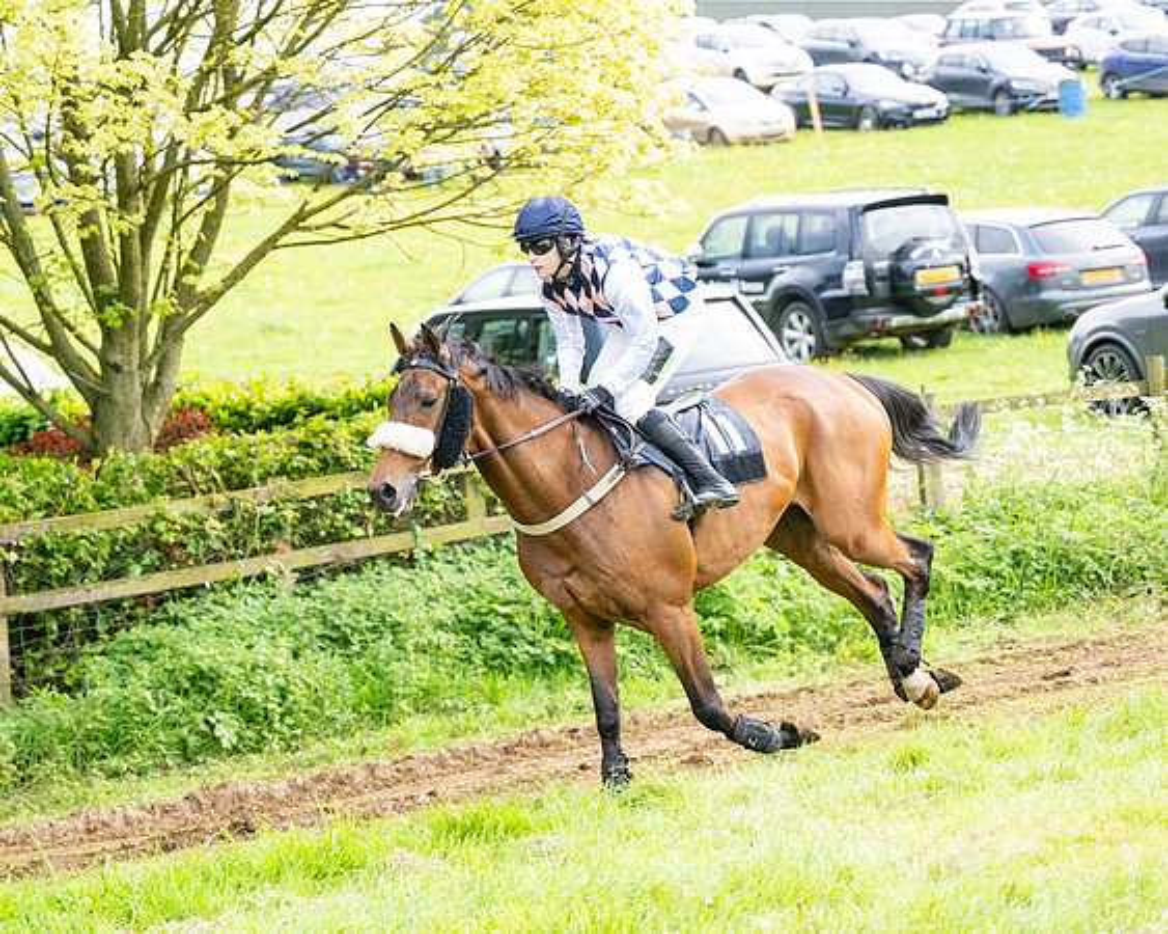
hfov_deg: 13.7
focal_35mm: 141
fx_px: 4867
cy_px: 467
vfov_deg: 11.0
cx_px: 615
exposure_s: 1/1000
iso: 400
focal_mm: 125
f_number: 4
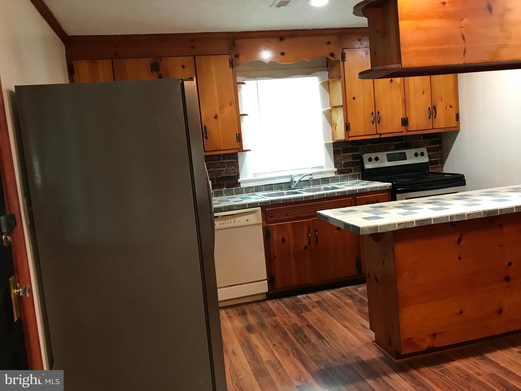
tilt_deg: -5.0
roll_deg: +5.8
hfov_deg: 63.4
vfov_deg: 49.7
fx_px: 421
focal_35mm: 28
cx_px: 260
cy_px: 196
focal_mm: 3.99
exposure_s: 1/15
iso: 50
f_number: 1.8
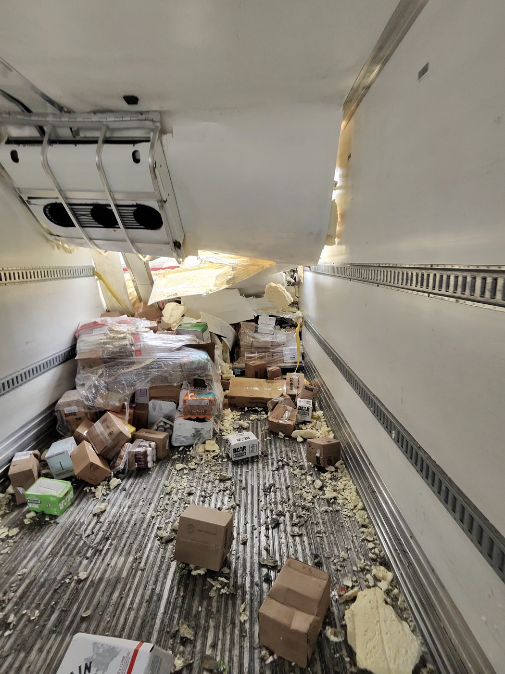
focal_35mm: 13
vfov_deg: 106.2
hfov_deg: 89.9
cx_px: 252
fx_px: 253
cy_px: 337
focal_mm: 2.24
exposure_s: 1/139
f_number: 2.2
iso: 54
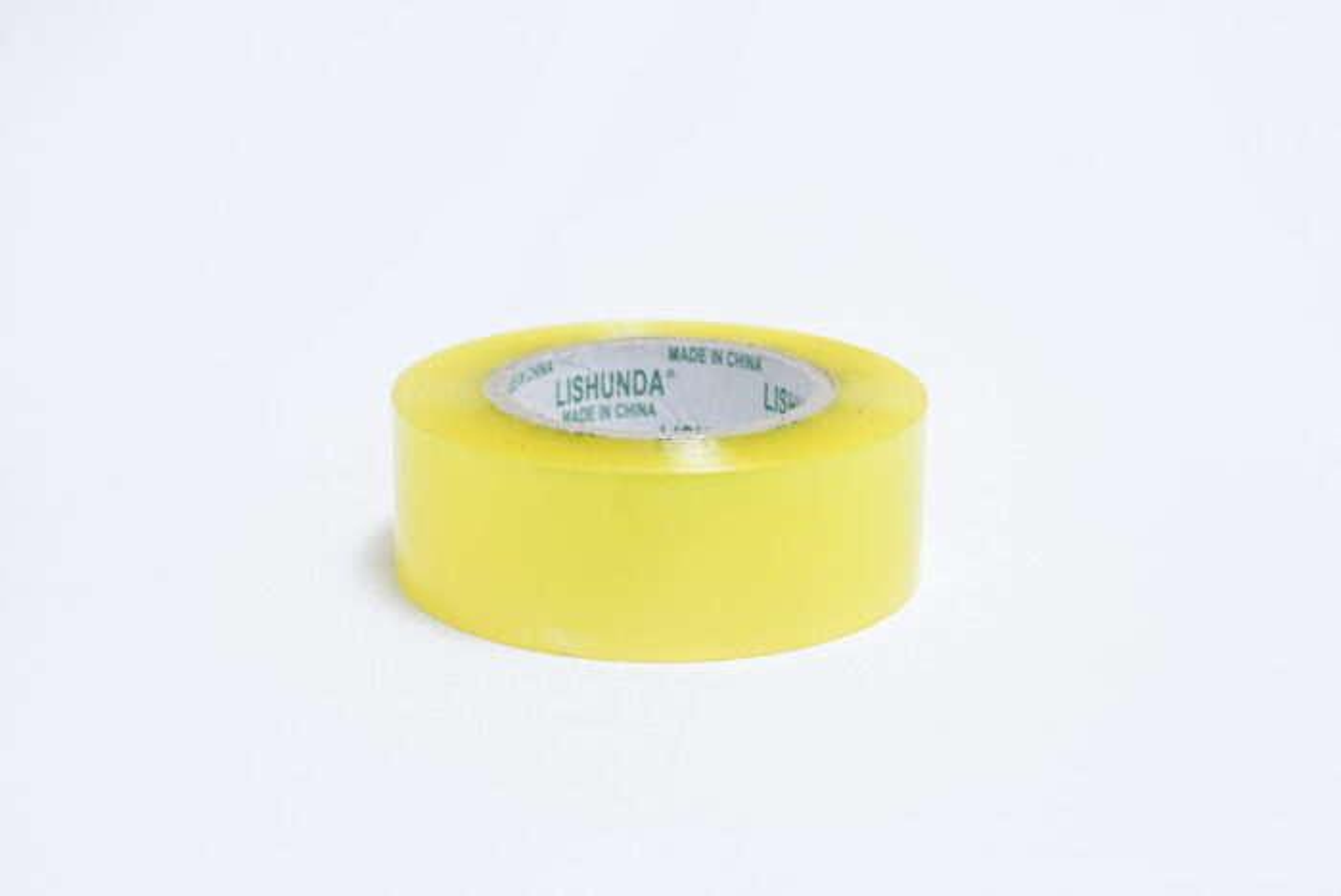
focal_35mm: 70
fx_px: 2610
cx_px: 670
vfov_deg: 19.5
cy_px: 448
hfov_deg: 28.8
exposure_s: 1/200
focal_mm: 70
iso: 3200
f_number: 9
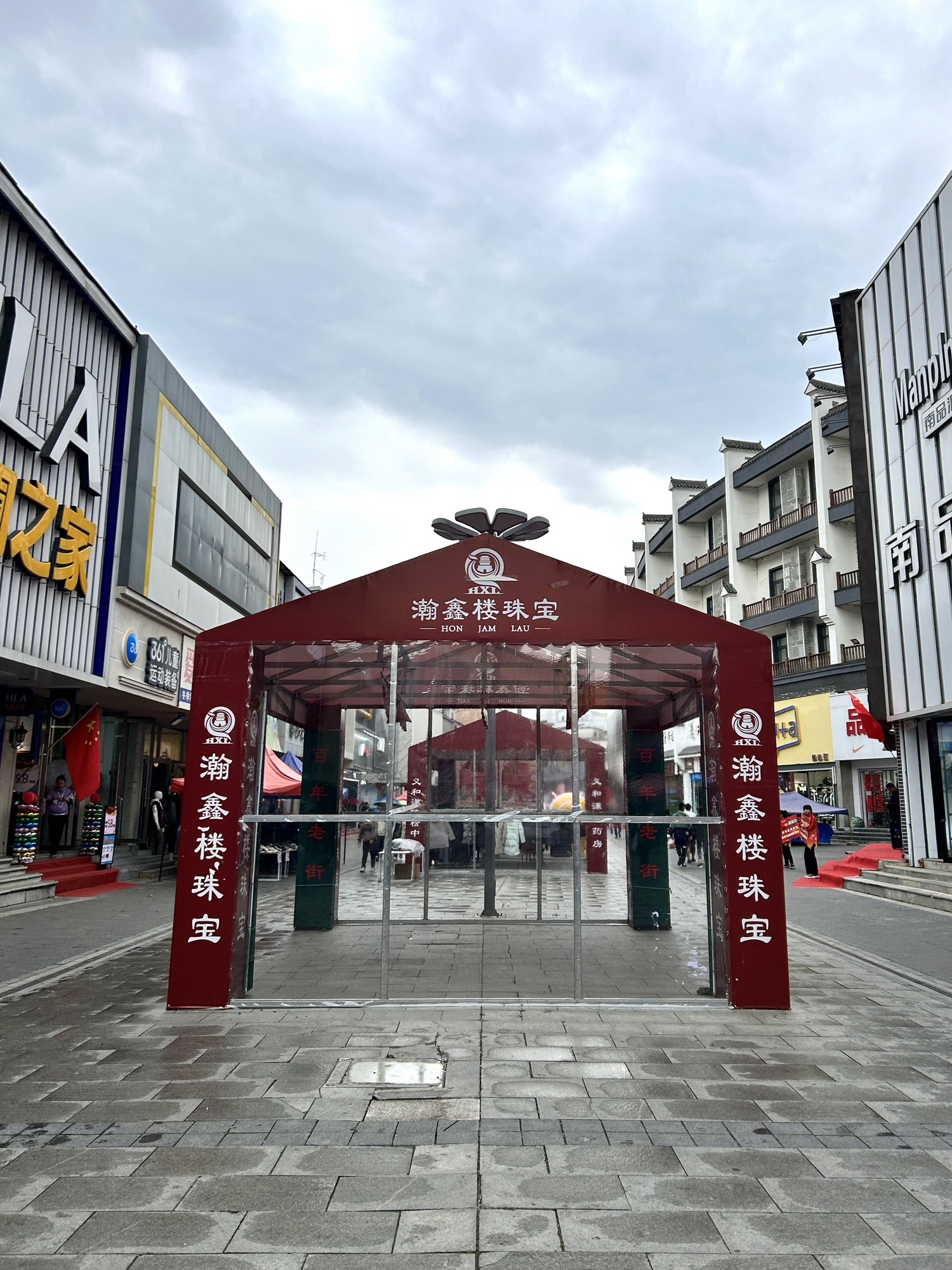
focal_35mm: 26
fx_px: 953
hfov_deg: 53.1
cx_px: 476
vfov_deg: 67.3
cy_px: 635
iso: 50
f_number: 1.5
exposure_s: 1/2083
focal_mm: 5.7
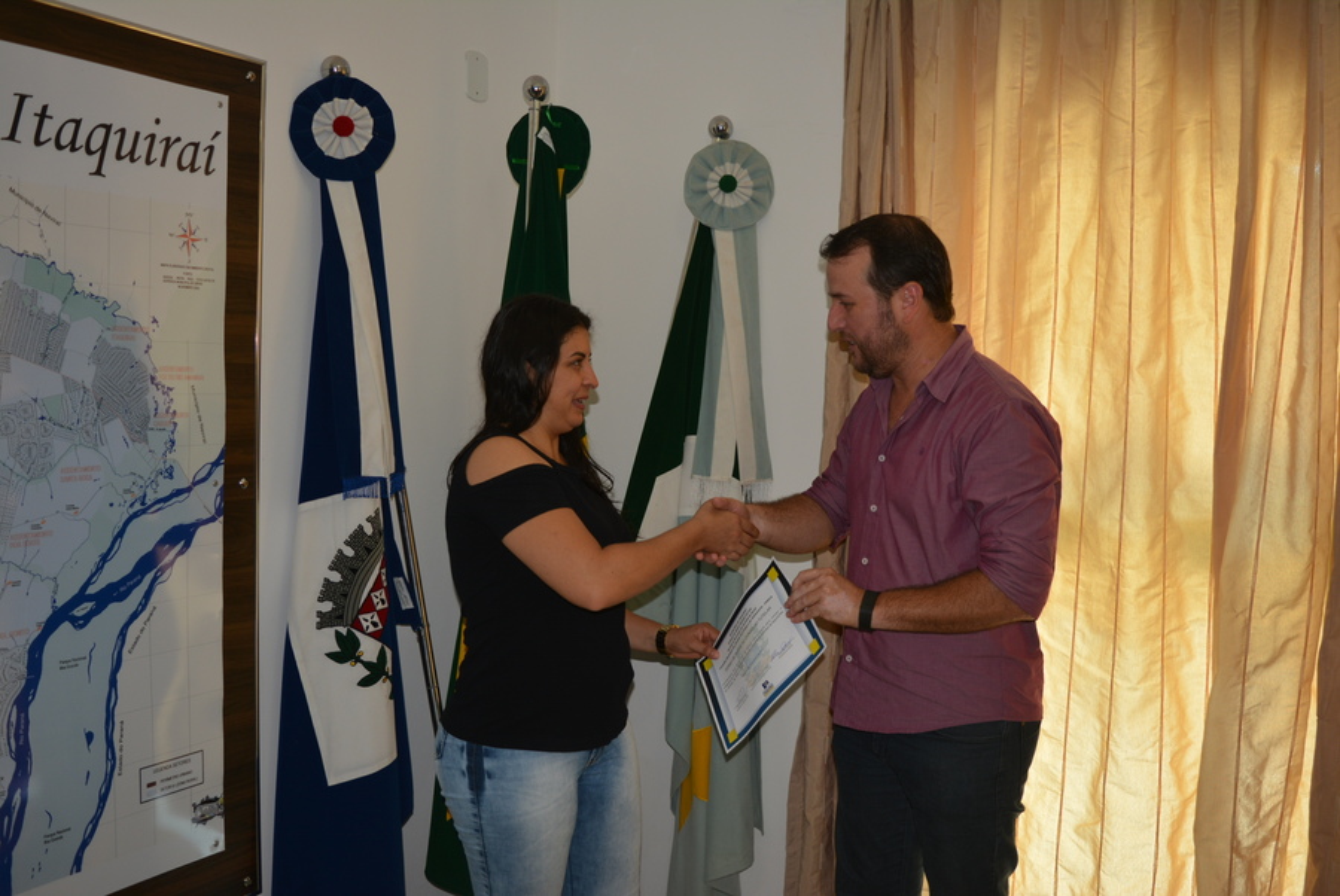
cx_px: 670
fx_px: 1229
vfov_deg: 40.1
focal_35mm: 33
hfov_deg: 57.2
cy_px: 448
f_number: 3.8
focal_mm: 22
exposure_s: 1/125
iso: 250
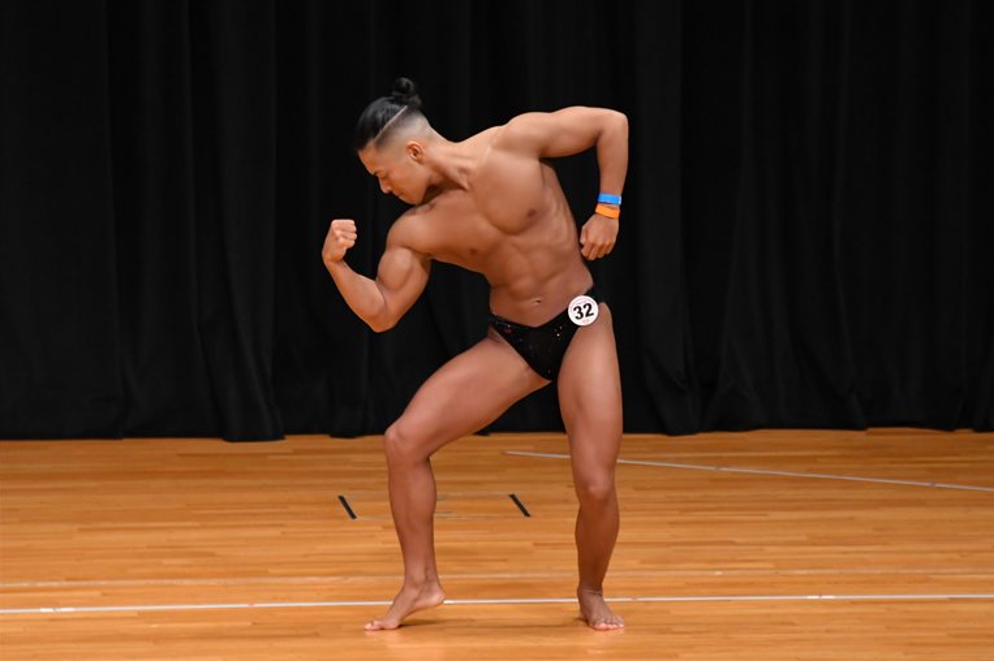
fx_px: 8831
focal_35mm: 320
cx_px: 504
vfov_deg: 4.3
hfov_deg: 6.4
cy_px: 327
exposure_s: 1/400
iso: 3200
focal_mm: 210
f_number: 5.6
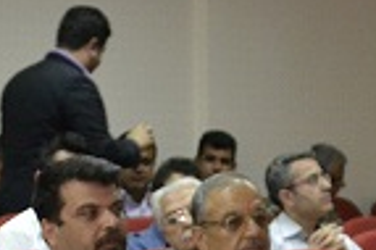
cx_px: 189
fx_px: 3464
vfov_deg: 4.1
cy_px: 408
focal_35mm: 332
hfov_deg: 6.2
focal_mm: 55
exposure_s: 1/60
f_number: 5.6
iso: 3200
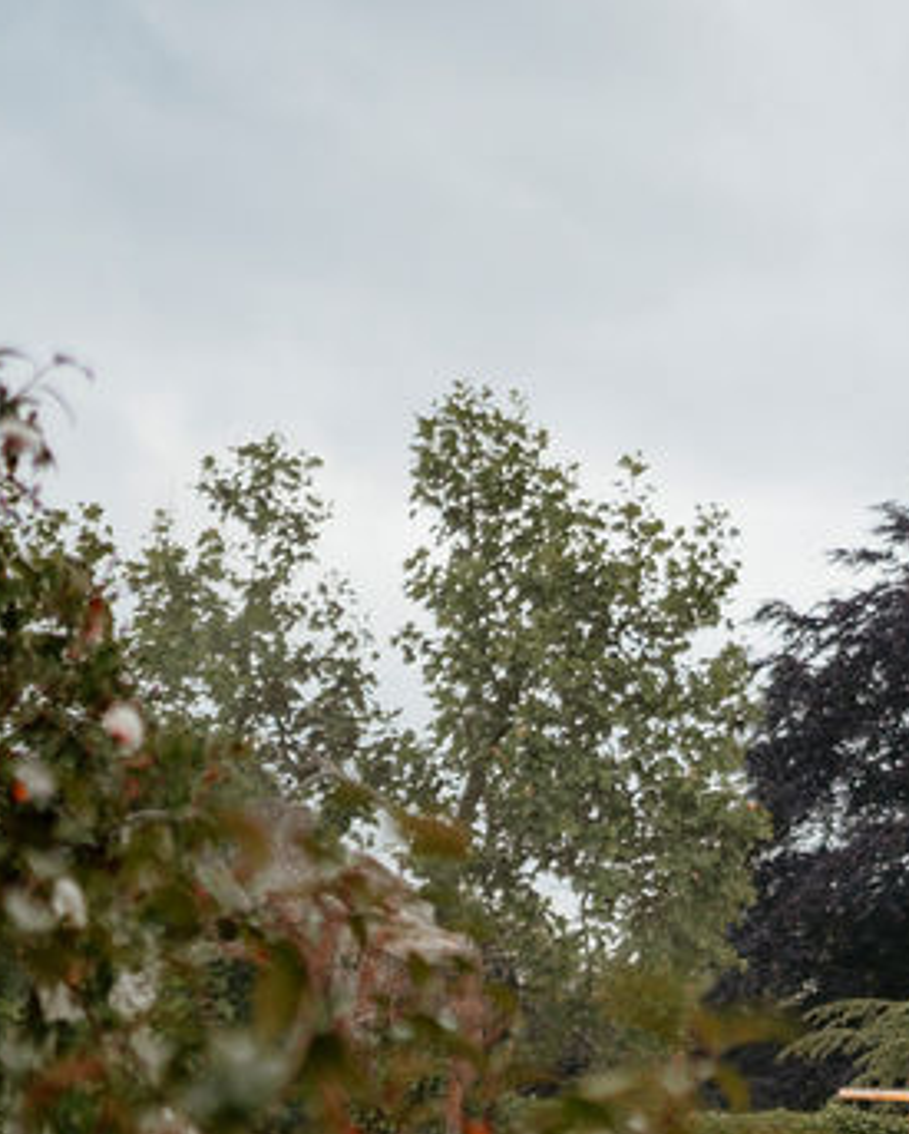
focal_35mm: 98
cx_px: 1276
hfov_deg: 14.8
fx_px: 3291
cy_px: 1073
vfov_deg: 19.1
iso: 500
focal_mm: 35
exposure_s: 1/640
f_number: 1.4
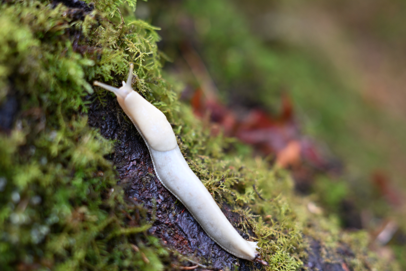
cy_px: 150
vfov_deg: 22.3
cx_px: 210
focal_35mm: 61
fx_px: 688
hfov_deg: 32.9
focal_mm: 50
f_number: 2
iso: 100
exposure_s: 1/15
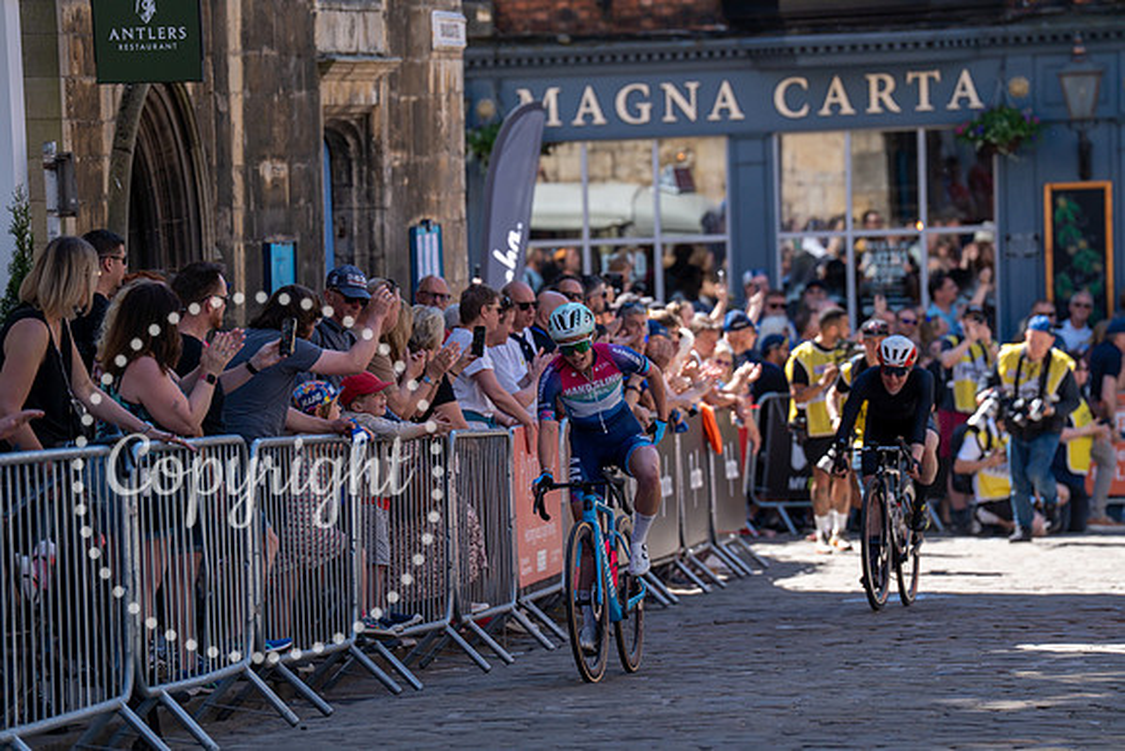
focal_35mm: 200
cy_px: 376
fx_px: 6251
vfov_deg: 6.9
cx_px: 562
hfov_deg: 10.3
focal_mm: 200
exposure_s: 1/1600
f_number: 4
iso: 100
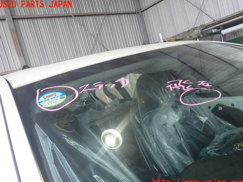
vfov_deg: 45.4
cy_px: 94
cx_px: 121
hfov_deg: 58.4
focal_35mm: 31
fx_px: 217
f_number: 2.3
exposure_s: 1/80
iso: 200
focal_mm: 5.4
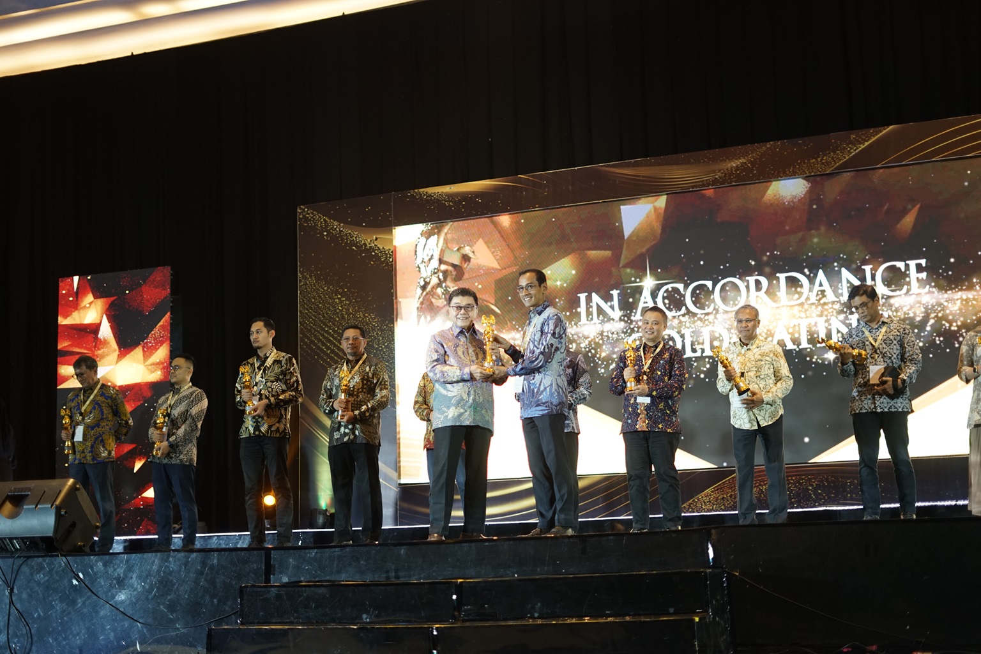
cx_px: 490
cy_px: 327
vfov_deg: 27.0
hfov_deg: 39.6
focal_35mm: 50
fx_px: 1362
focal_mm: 50
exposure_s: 1/160
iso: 1000
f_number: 1.8
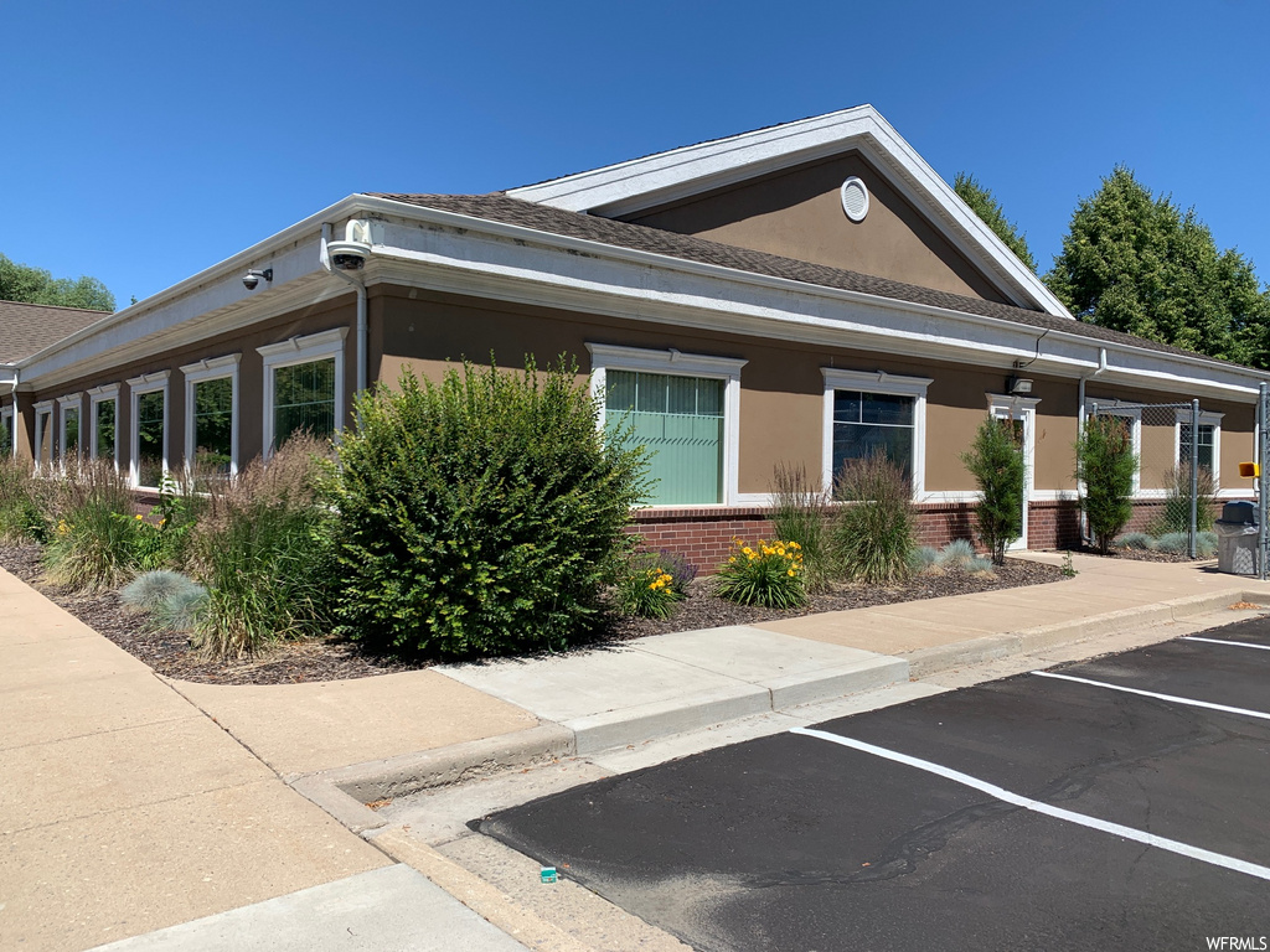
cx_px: 635
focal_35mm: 26
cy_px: 476
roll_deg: -0.8
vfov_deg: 53.1
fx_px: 954
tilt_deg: +0.9
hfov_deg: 67.3
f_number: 1.8
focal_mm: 4.25
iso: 25
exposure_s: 1/2545
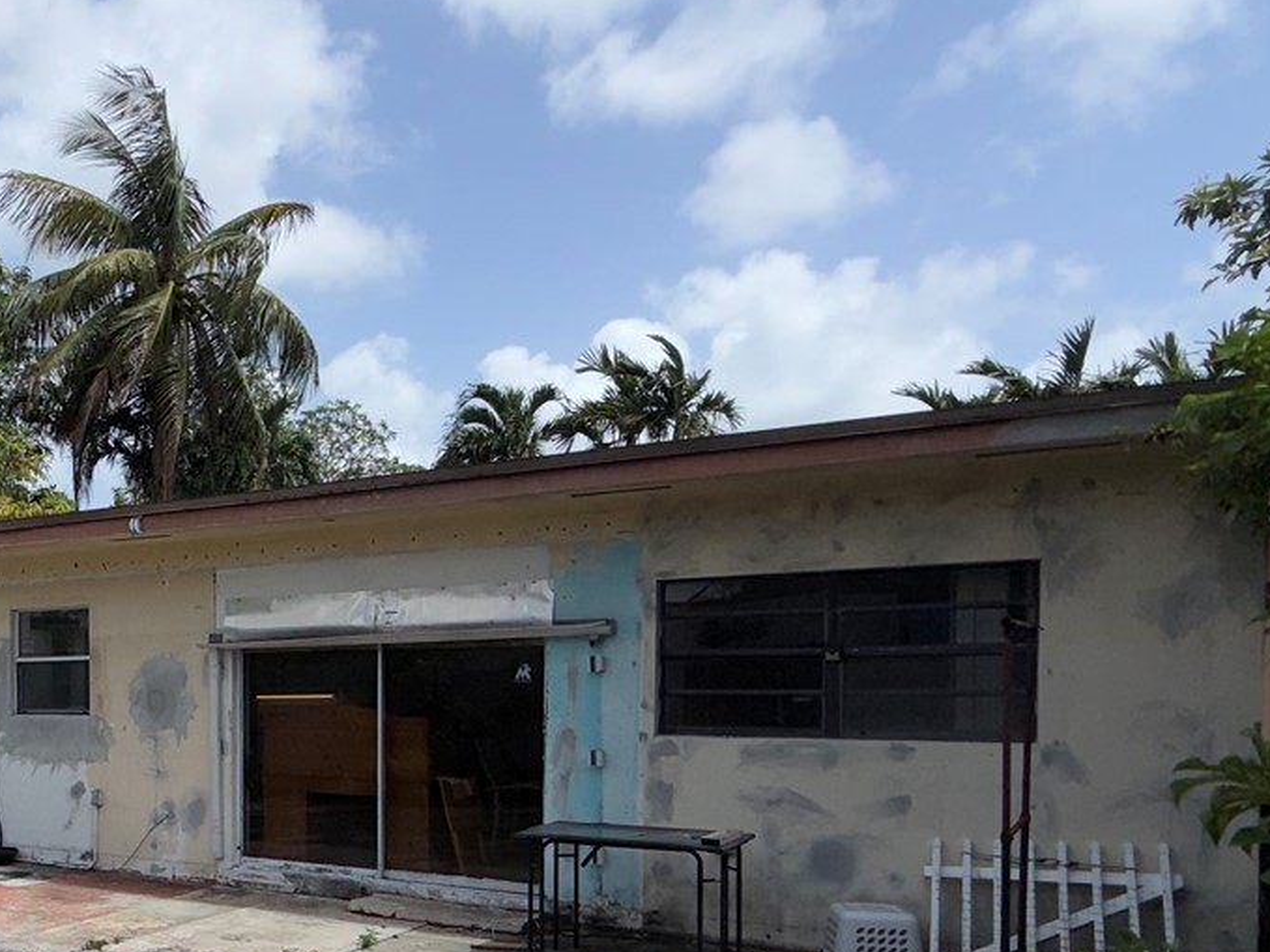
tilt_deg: -2.2
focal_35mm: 33
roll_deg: +1.0
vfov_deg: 41.6
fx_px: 1210
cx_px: 110
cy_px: 722
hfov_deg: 49.0
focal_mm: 2.22
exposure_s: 1/1961
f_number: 2.2
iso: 16
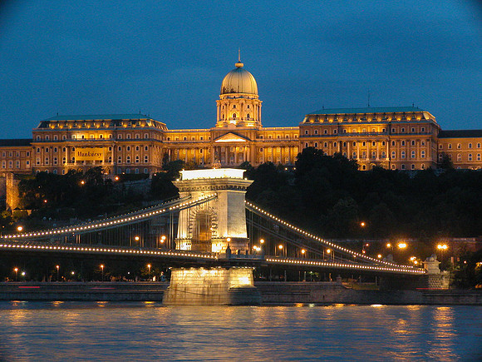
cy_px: 181
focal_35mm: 59
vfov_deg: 24.8
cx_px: 241
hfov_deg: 32.7
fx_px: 822
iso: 400
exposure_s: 1/1.5
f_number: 6.8
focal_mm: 14.9
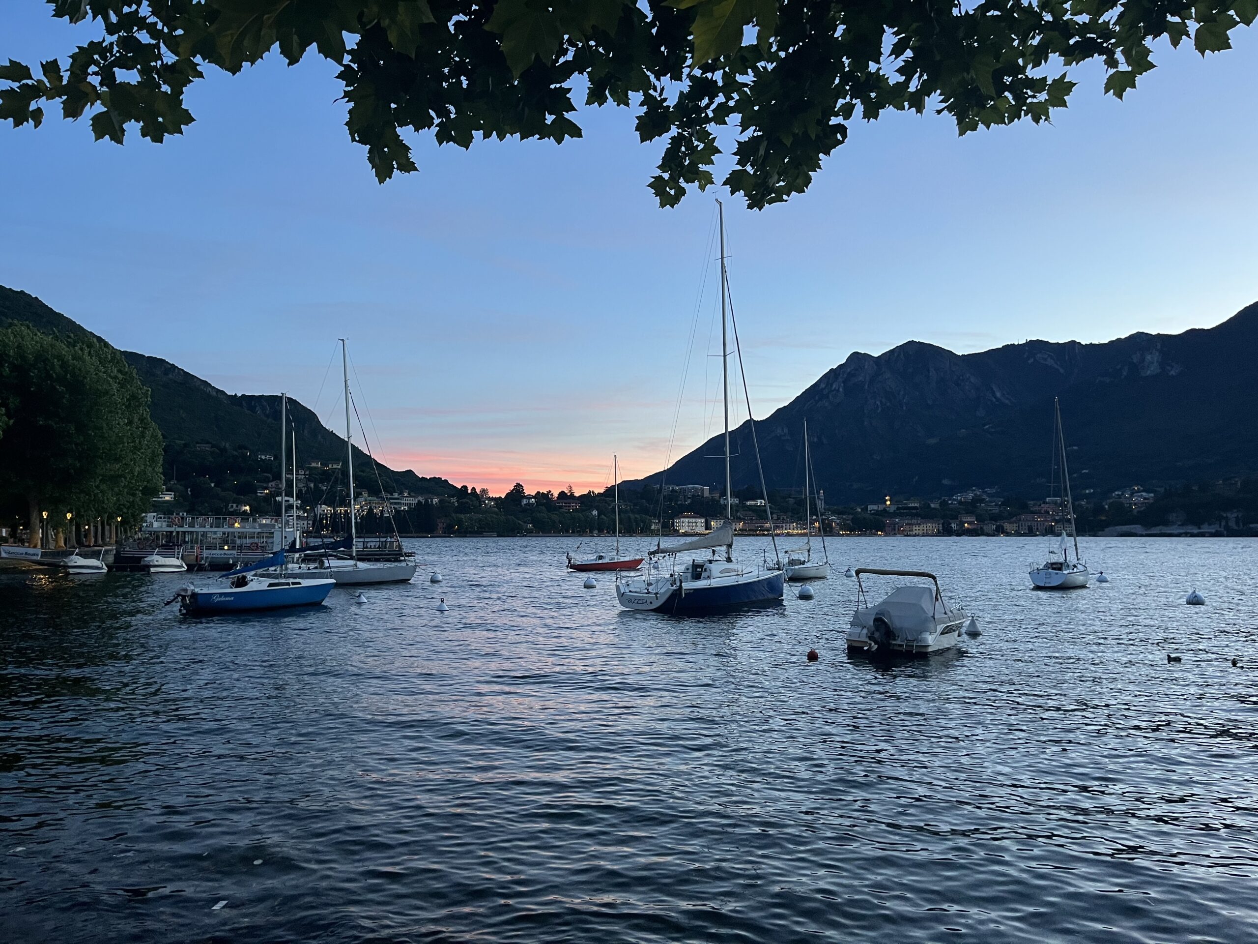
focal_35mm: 26
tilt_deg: +4.1
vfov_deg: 53.1
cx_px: 629
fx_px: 945
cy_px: 472
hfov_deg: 67.3
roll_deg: -0.1
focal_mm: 5.1
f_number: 1.6
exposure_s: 1/50
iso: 160
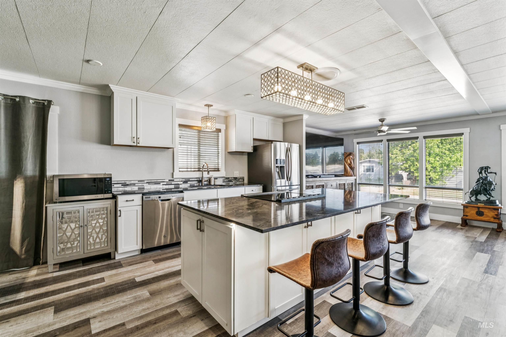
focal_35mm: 16
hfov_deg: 96.0
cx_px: 253
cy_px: 168
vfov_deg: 73.1
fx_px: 228
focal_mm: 16.2
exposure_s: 1/13
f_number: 13
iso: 400
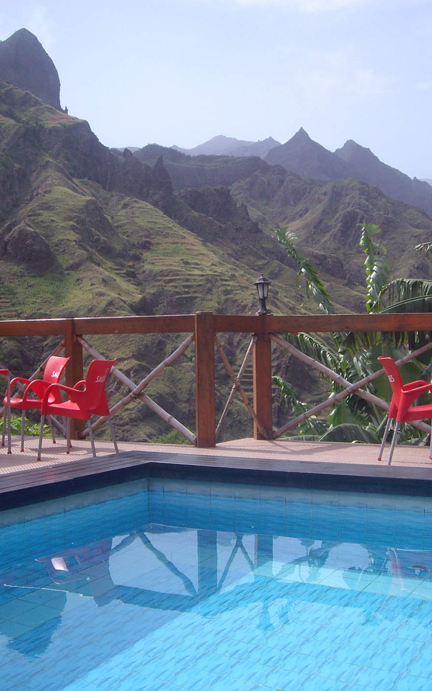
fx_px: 1017
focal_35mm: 54
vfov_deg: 37.5
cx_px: 223
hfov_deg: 24.0
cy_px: 344
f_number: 4.3
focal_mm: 6.2
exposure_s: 1/400
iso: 64
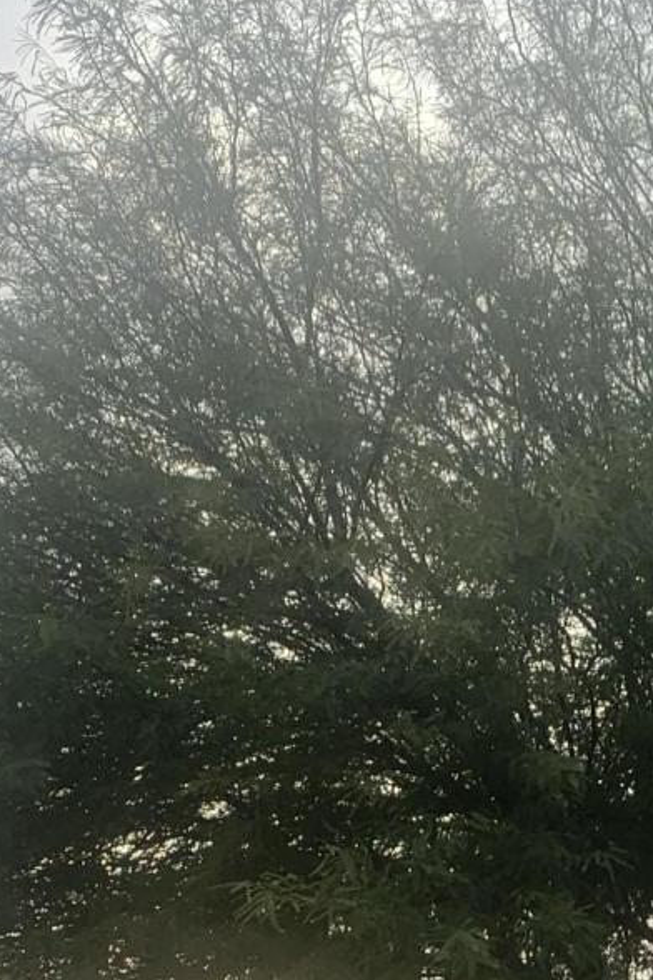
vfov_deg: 20.6
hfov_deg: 14.8
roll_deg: -1.7
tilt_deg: +10.5
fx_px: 2503
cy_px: 1193
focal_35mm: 92
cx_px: 411
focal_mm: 4.25
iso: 25
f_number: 1.8
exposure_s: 1/529
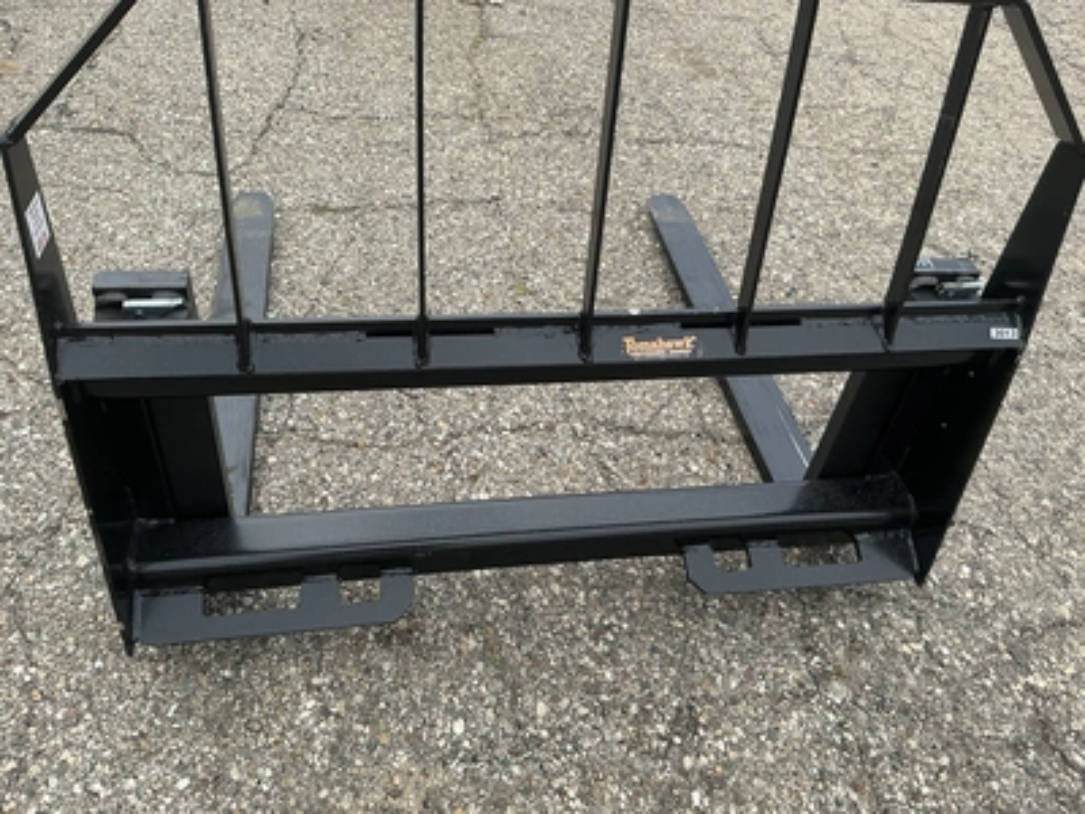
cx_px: 542
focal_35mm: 28
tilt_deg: -42.1
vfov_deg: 49.7
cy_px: 407
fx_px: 878
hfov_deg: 63.4
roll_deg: -3.9
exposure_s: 1/627
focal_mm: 3
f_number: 1.8
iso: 25
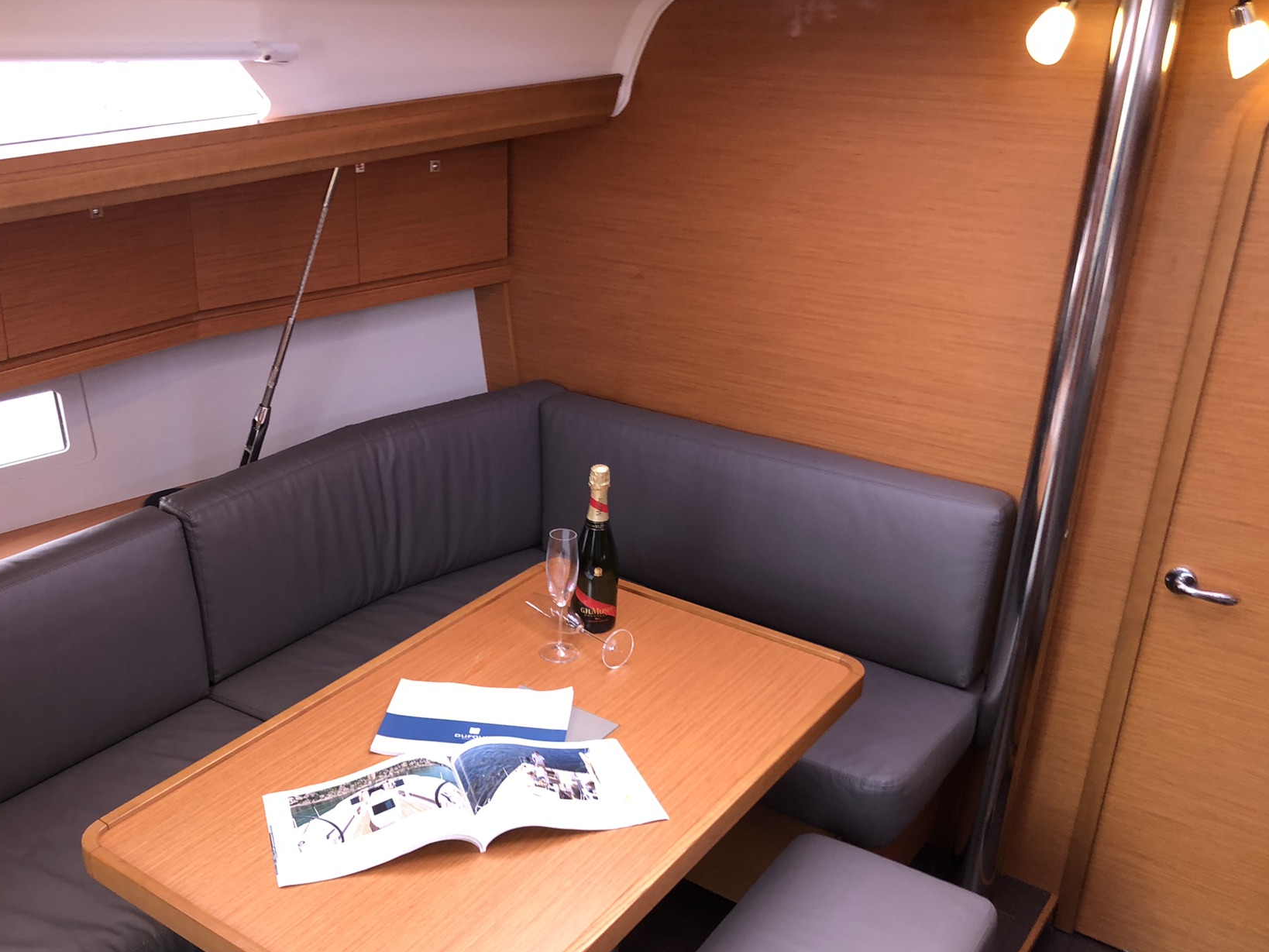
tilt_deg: -24.5
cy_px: 519
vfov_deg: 40.7
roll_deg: -0.2
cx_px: 490
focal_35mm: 35
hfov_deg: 52.2
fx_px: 1283
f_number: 1.8
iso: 32
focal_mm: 3.99
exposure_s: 1/24
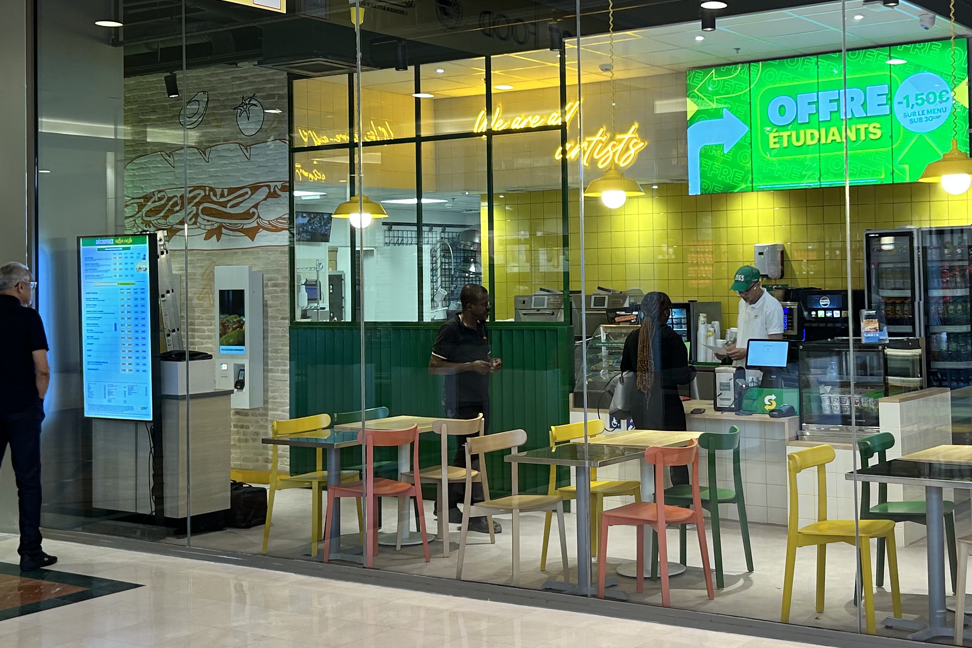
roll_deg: +0.9
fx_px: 1377
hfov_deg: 38.7
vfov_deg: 26.4
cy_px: 246
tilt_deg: +1.6
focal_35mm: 51
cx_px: 588
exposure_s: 1/100
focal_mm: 5.7
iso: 64
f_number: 1.5
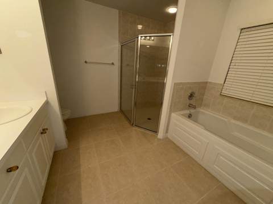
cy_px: 102
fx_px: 110
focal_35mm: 14
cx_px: 136
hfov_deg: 102.1
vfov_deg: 85.6
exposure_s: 1/120
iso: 100
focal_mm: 2.22
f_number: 2.2
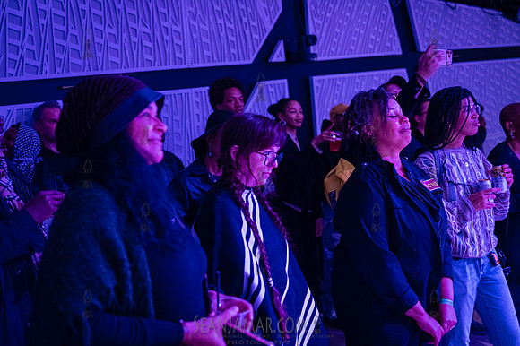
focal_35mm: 46
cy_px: 173
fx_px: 664
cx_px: 260
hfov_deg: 42.8
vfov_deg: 29.2
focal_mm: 46
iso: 10000
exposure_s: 1/160
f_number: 2.8
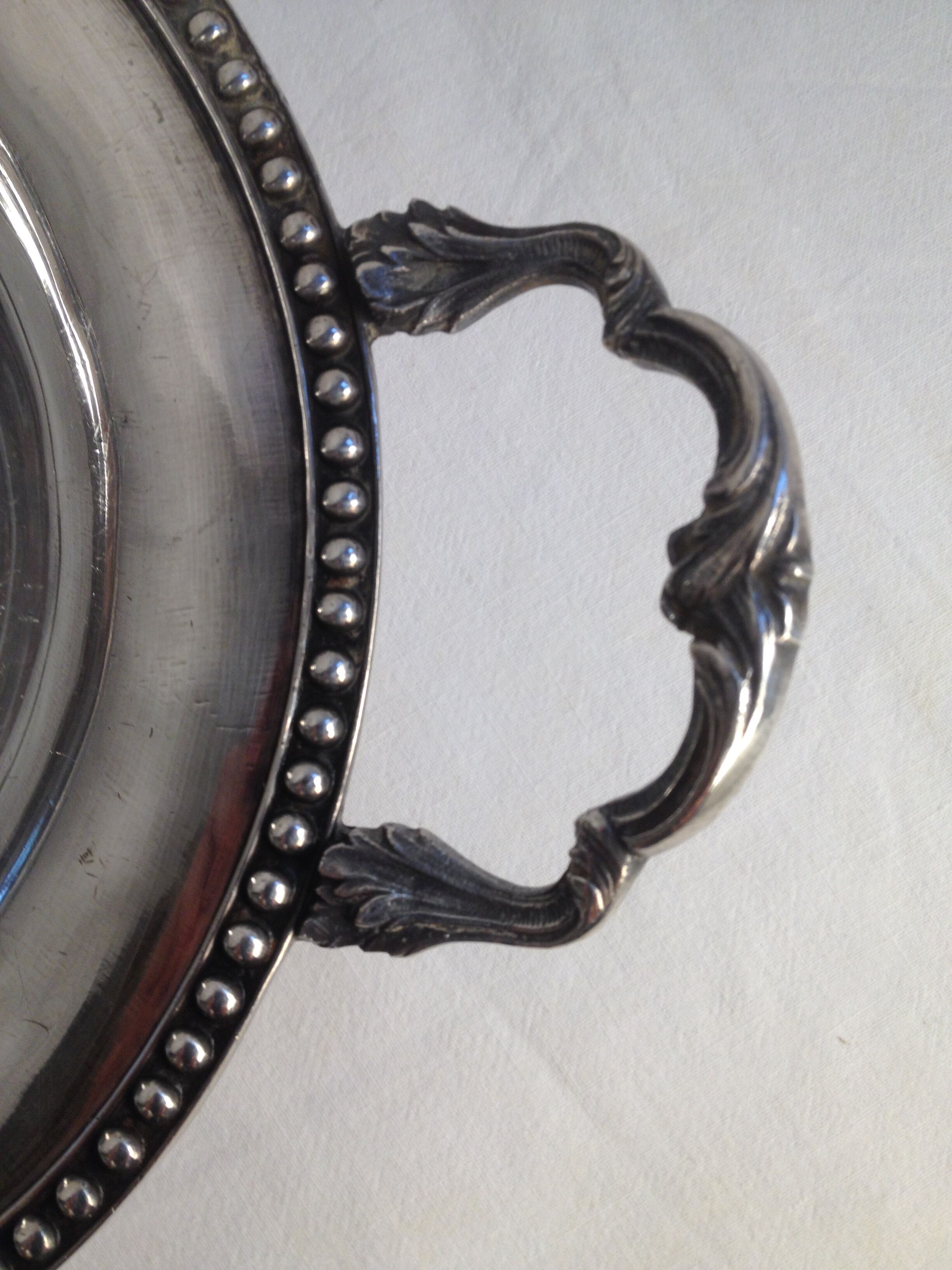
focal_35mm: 35
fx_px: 1283
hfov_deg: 40.7
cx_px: 476
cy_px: 635
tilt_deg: -88.4
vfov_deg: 52.6
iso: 50
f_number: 2.4
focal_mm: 4.28
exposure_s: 1/30
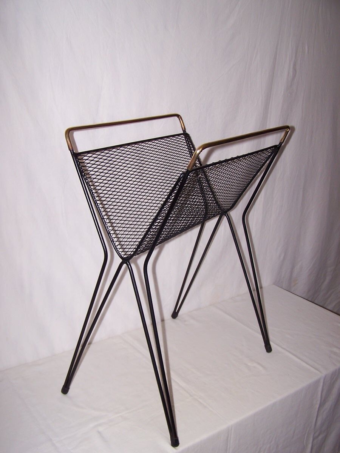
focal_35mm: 38
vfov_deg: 49.0
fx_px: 498
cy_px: 226
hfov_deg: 37.7
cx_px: 170
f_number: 2.8
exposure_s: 1/60
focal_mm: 6.3
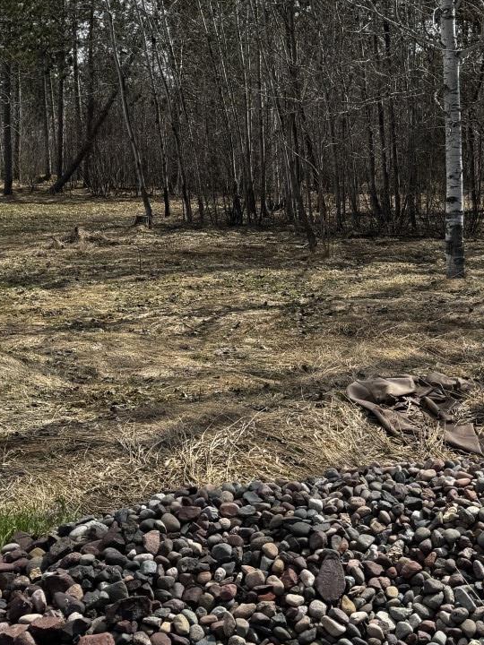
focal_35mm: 48
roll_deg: -1.7
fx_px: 895
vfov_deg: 39.4
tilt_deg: -2.8
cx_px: 348
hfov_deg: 29.9
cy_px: 236
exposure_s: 1/3802
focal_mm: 6.76
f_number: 1.78
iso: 80
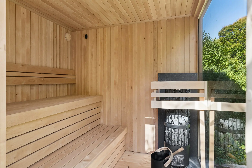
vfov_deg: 59.5
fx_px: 147
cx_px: 126
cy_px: 84
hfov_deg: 81.2
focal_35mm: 21
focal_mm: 21
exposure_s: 1/80
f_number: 8
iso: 800
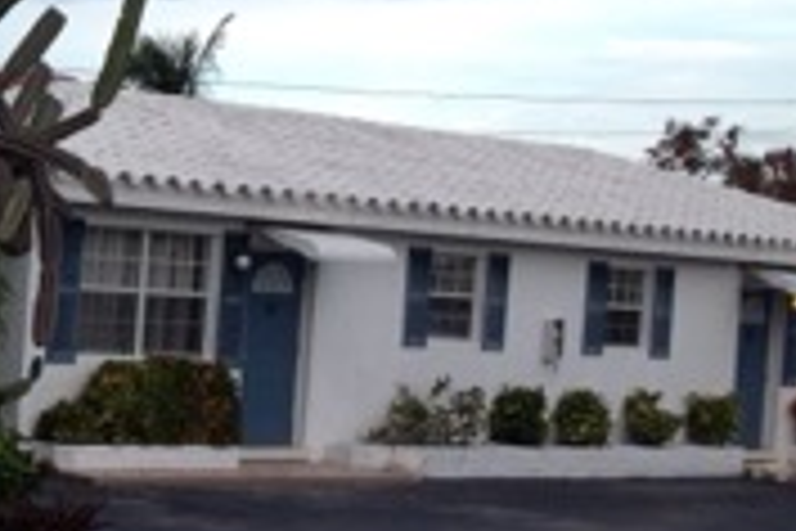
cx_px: -238
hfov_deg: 17.9
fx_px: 2366
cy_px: 270
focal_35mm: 107
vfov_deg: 12.8
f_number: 2.4
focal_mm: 4.28
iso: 64
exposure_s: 1/332
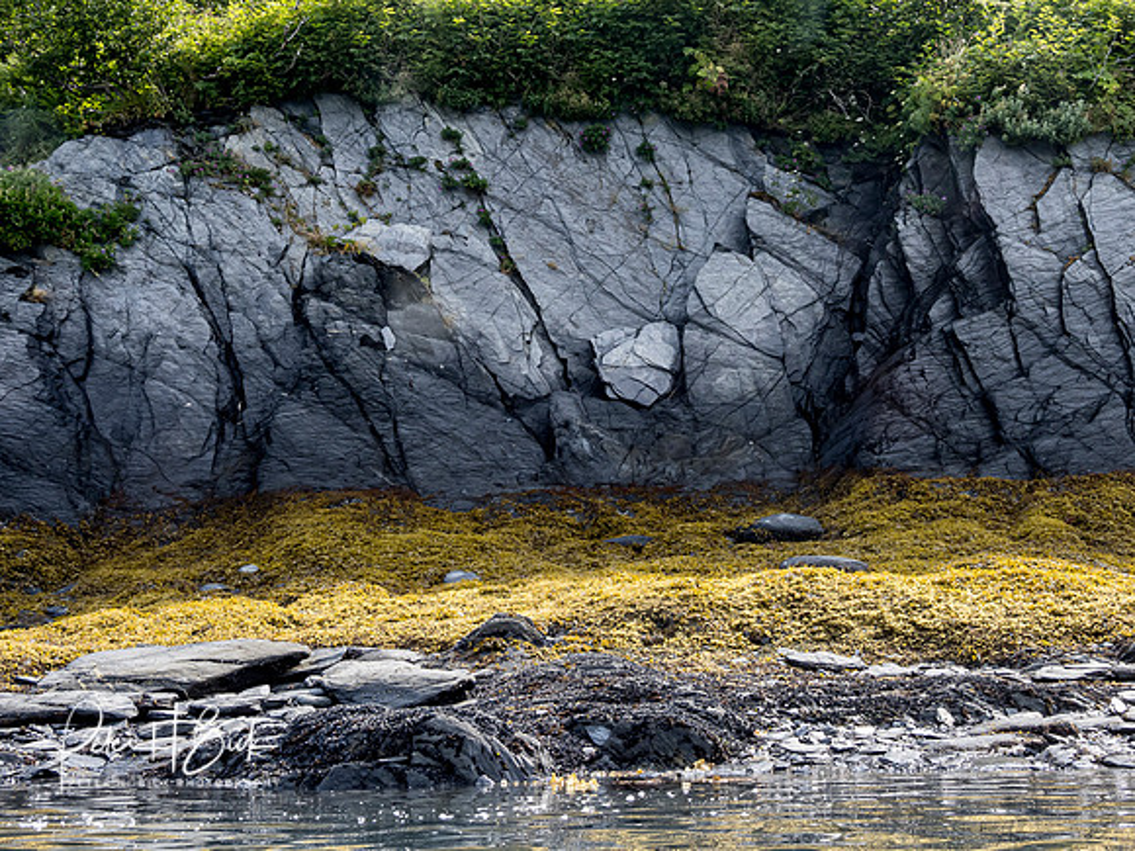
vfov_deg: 25.8
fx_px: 1855
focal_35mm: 57
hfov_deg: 34.0
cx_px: 586
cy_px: 350
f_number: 10
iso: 400
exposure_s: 1/125
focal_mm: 24
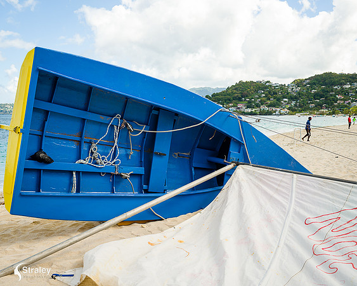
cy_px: 143
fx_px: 416
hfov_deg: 46.4
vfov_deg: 37.8
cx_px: 178
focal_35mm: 39
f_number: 6.3
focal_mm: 35
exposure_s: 1/320
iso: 180
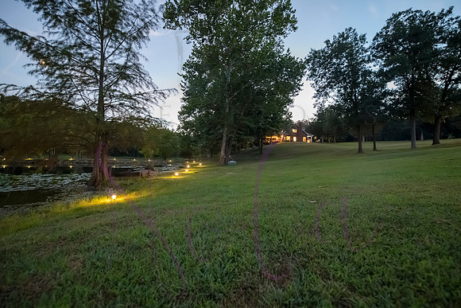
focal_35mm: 15
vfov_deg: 78.9
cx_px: 234
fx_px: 187
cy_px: 156
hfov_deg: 101.9
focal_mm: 14
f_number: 2.8
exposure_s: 1/6
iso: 5000
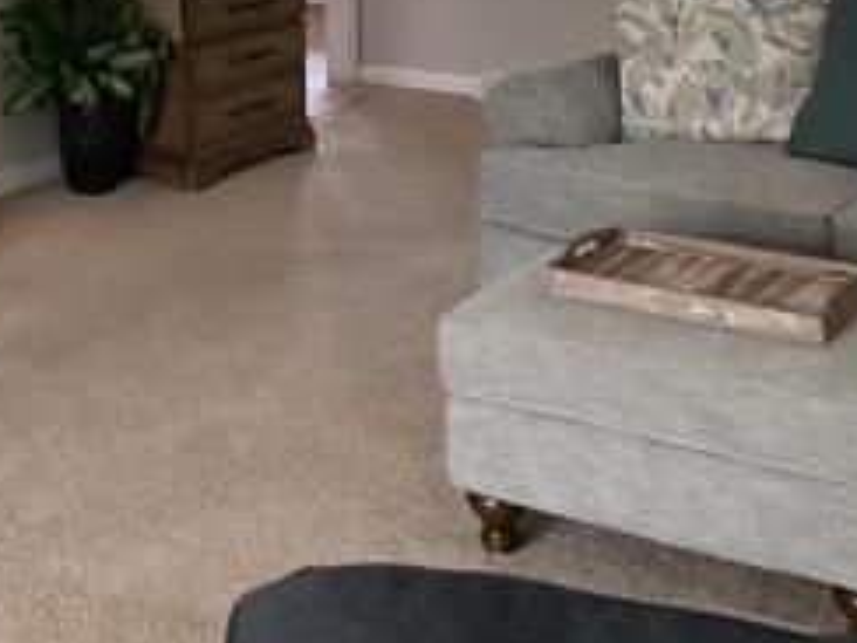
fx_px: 1882
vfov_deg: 18.3
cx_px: 172
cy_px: -137
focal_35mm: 76
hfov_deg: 25.2
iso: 250
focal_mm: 3
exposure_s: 1/40
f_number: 1.8
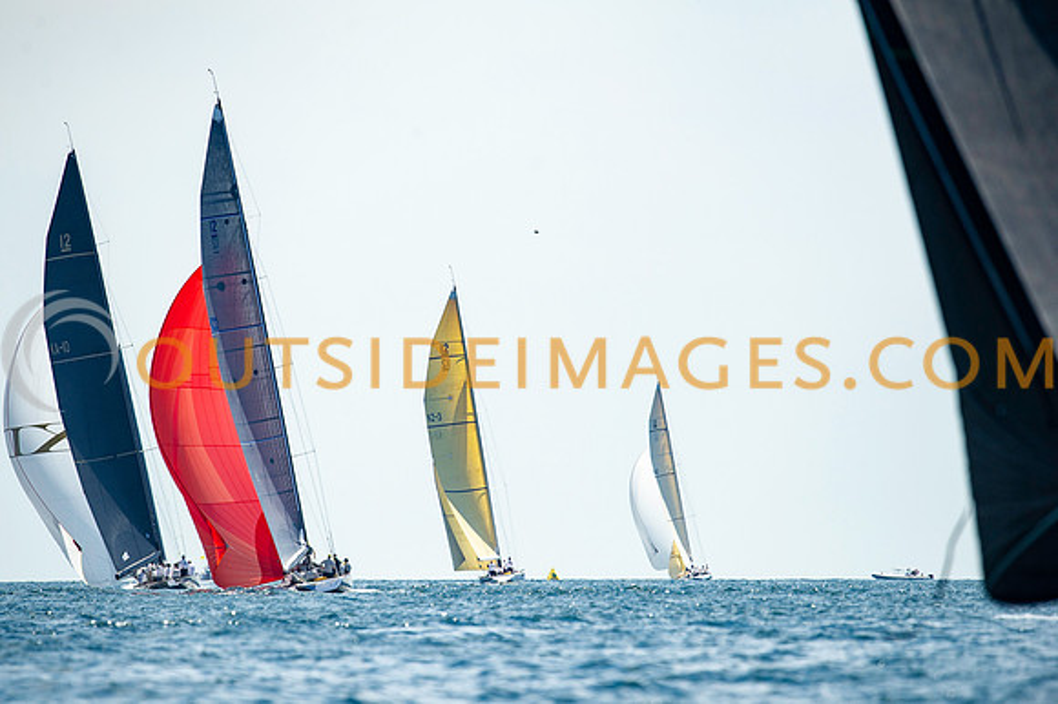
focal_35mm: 620
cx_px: 515
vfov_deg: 2.2
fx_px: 18199
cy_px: 361
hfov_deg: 3.3
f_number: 5
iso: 400
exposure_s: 1/4000
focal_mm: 600
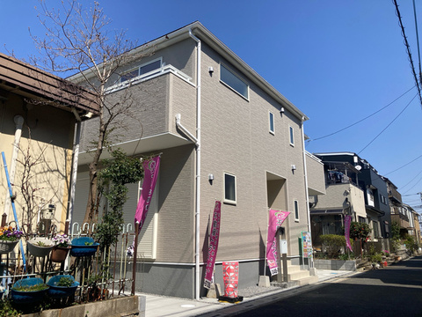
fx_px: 341
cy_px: 158
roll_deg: -0.9
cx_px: 211
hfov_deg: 63.4
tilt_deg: +12.9
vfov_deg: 49.7
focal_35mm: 28
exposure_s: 1/2404
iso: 20
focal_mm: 3.99
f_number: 1.8
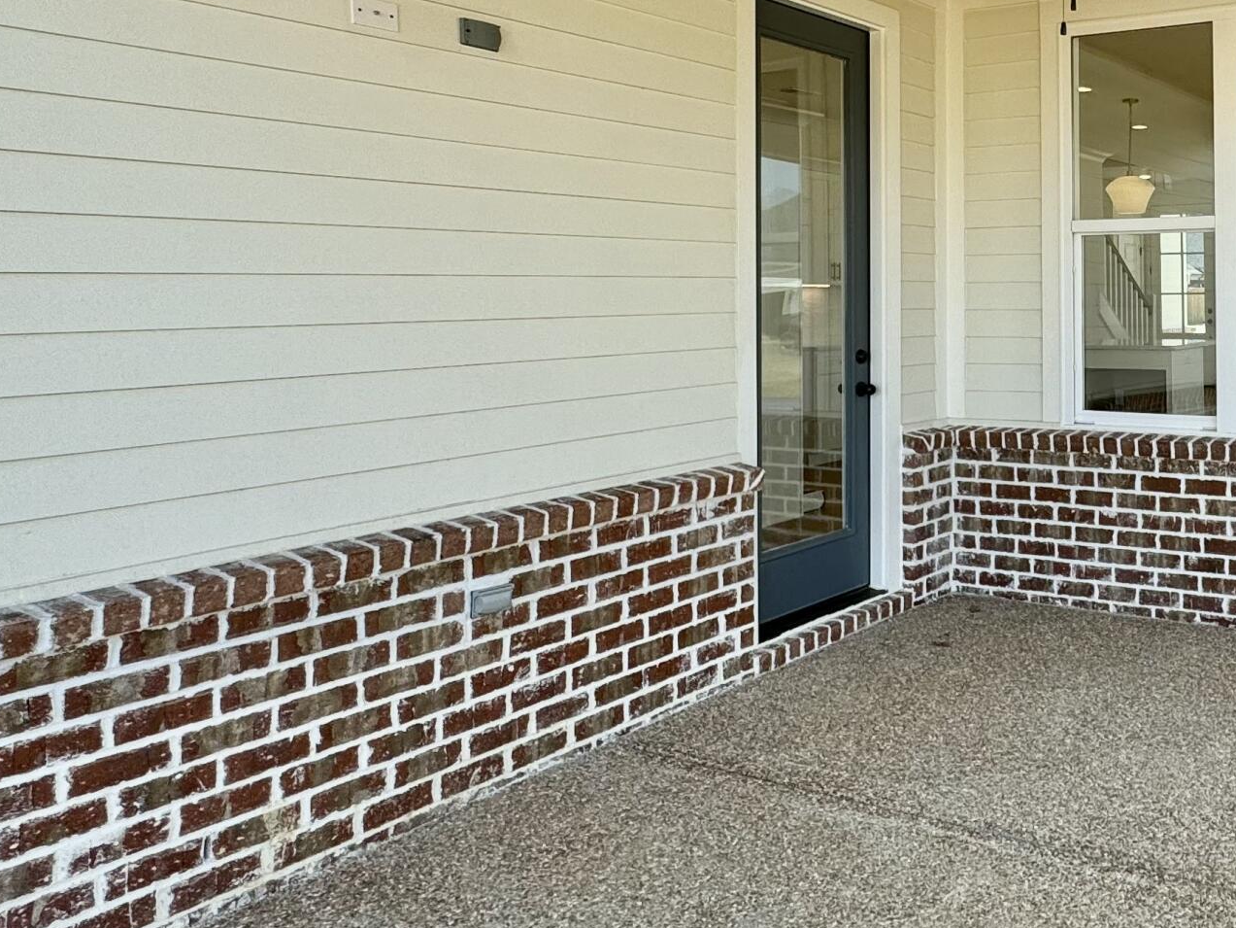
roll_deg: +0.6
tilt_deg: +0.8
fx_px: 1178
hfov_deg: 49.2
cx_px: 1119
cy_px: 269
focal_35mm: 33
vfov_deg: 42.0
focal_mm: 2.22
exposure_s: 1/448
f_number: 2.2
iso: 40
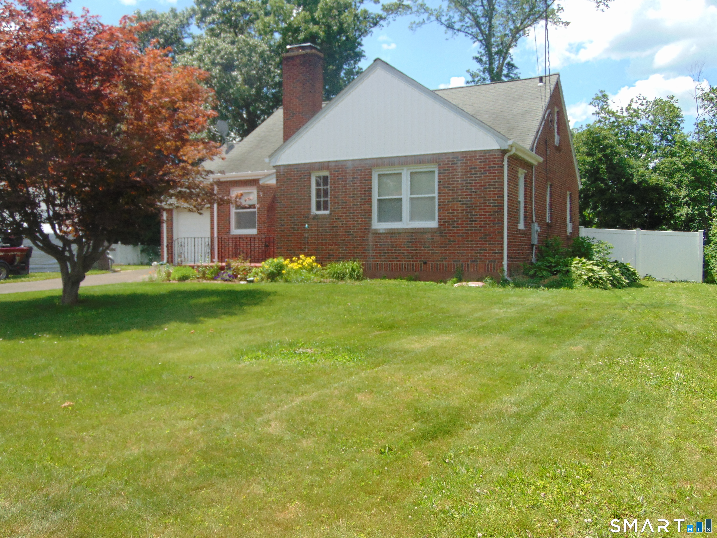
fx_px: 684
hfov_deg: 55.4
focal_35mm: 33
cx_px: 358
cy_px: 269
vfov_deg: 42.9
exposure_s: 1/800
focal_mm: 5.8
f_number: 3.2
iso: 80
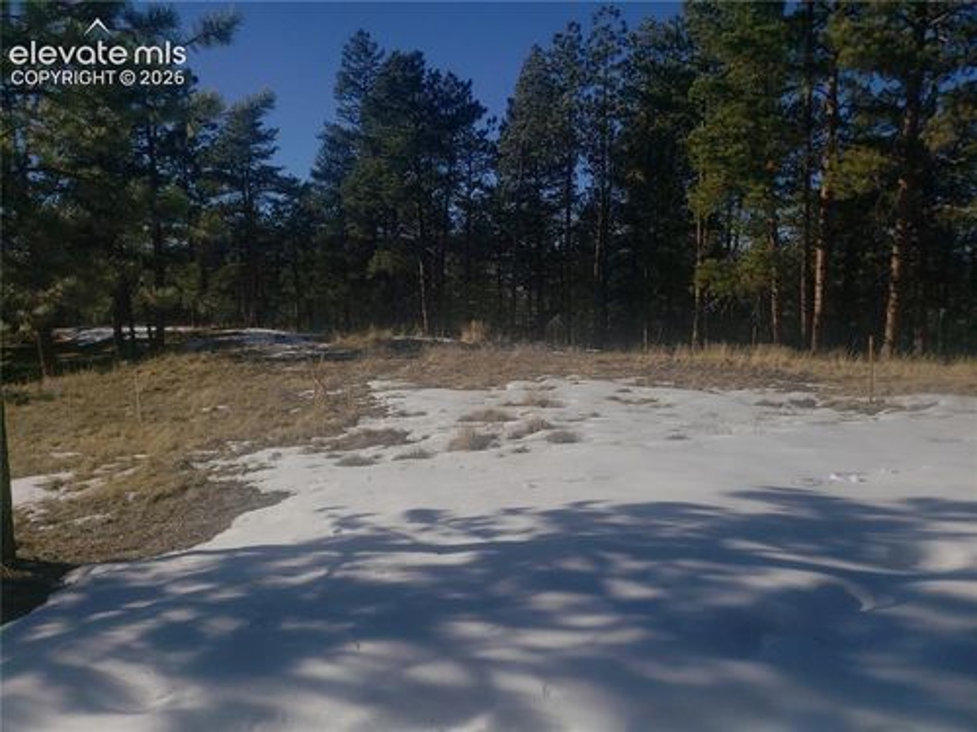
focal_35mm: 26
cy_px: 366
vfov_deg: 53.1
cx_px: 488
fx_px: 734
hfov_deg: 67.3
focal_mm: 4.3
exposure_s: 1/13968
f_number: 1.5
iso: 52
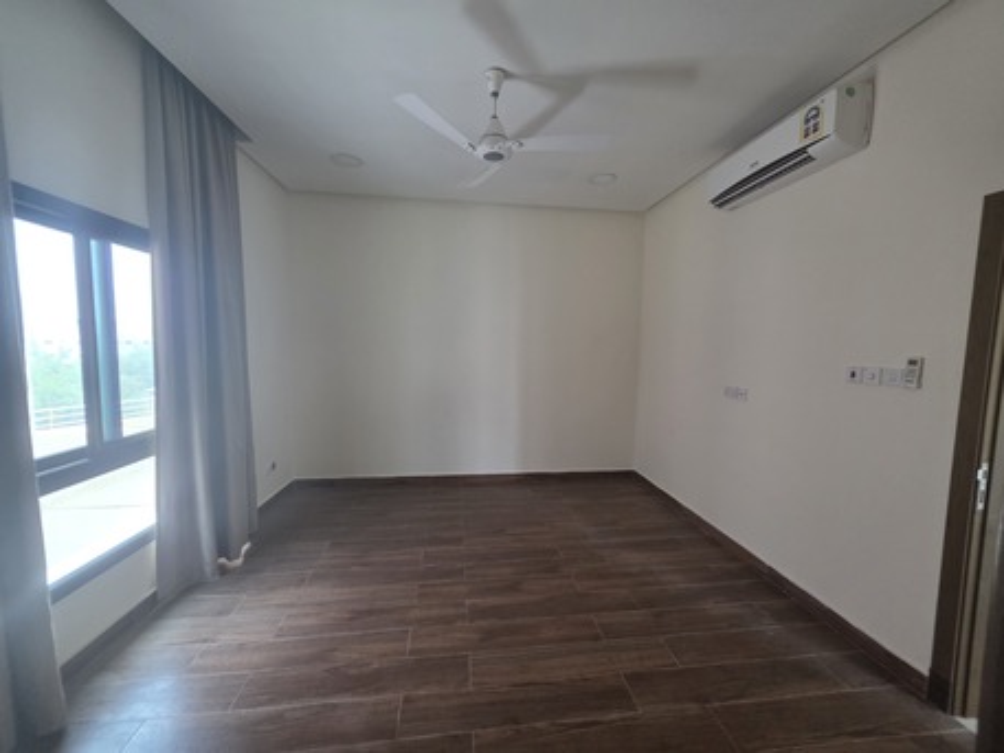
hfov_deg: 106.2
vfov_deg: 89.9
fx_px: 377
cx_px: 502
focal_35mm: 13
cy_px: 376
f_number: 1.9
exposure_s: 1/50
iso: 320
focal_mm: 2.2
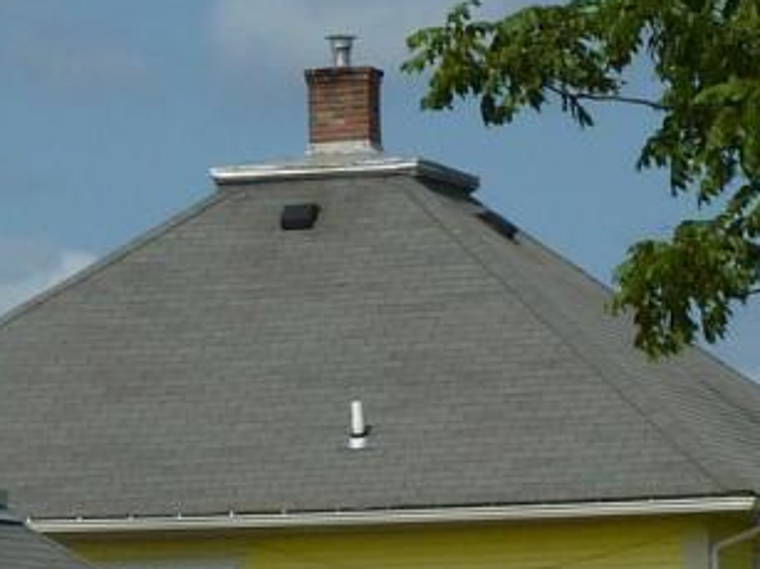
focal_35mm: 267
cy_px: 661
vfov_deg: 5.5
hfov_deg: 7.4
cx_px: 67
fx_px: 5860
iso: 80
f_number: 5.6
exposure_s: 1/800
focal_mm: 9.1
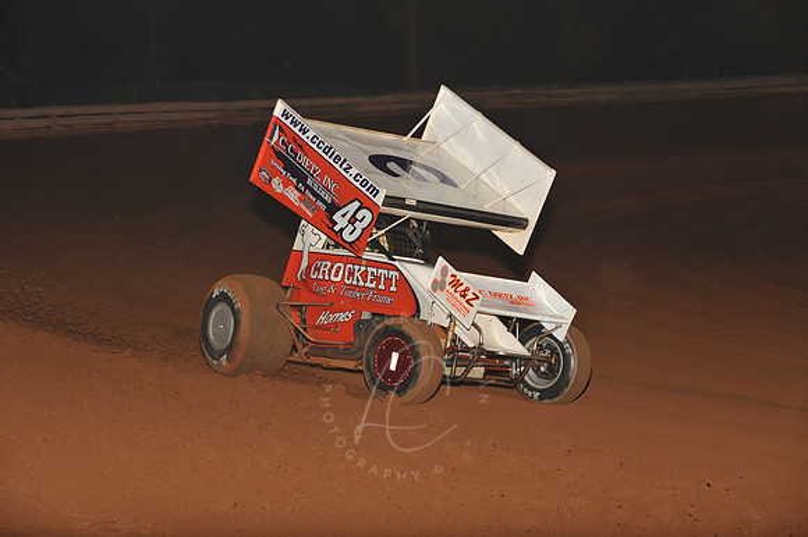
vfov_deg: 12.2
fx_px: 2512
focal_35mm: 112
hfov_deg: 18.3
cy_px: 268
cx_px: 404
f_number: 6.3
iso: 800
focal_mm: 112
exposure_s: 1/320
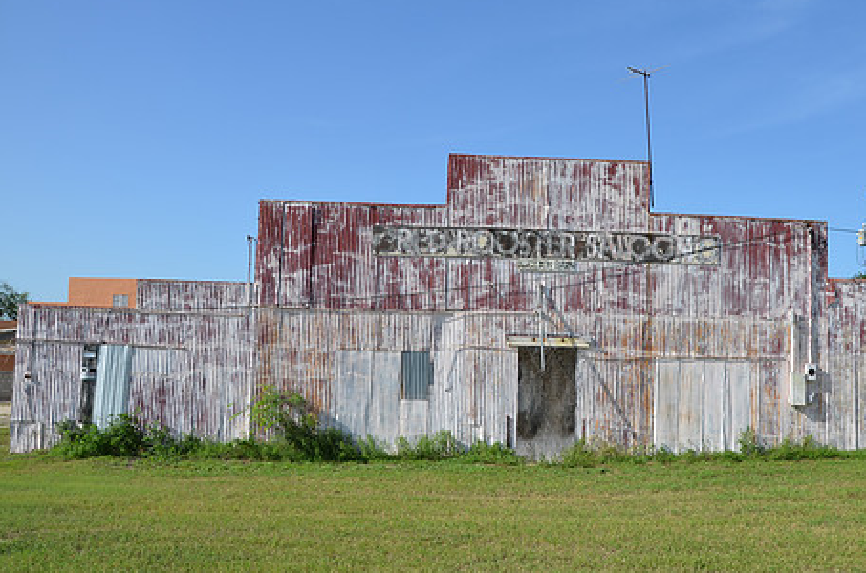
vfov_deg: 40.2
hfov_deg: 57.0
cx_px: 552
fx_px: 784
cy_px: 292
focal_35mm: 33
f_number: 8
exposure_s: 1/250
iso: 100
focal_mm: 17
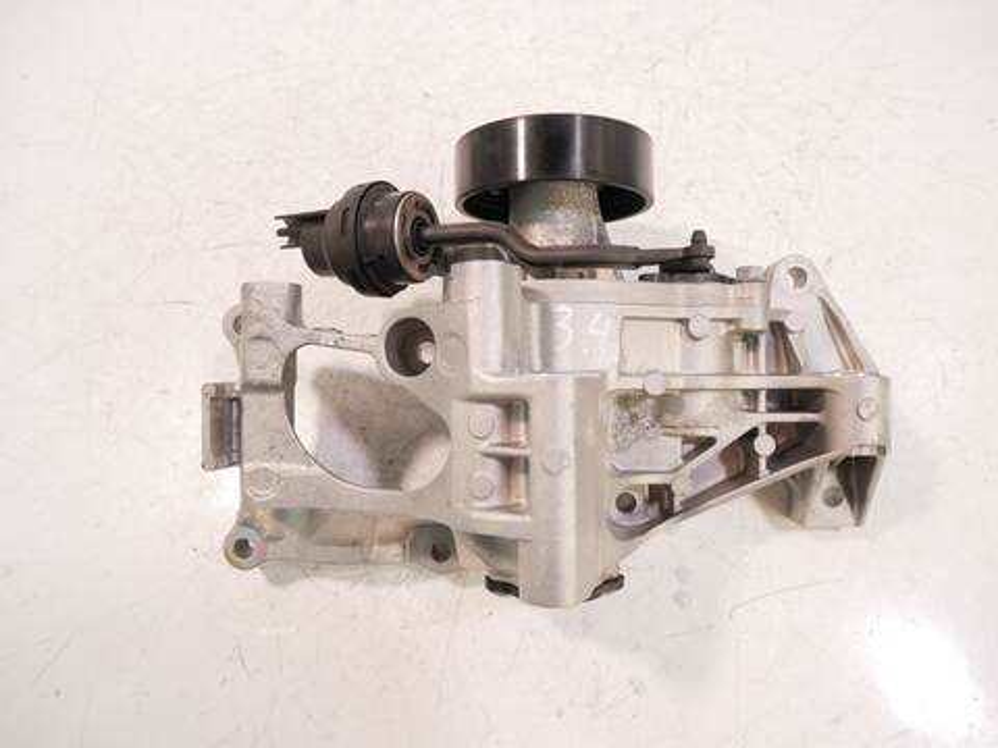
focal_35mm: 24
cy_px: 374
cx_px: 499
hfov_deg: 71.6
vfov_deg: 56.8
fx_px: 692
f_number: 3.5
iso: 1250
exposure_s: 1/125
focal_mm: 12
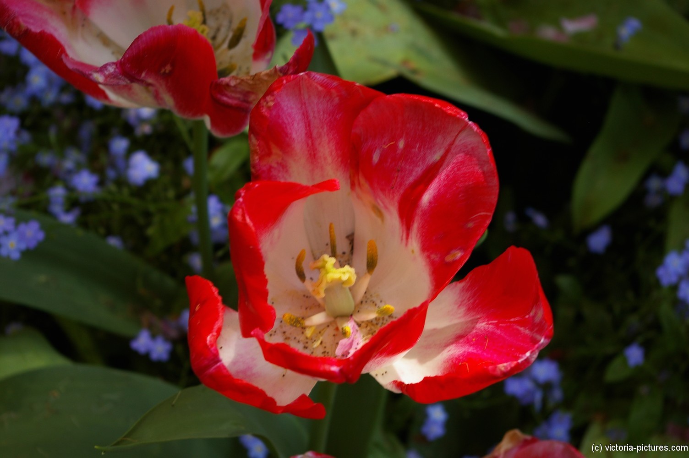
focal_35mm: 82
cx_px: 344
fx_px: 1578
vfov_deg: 16.5
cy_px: 229
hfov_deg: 24.6
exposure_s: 1/90
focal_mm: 55
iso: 200
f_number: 8
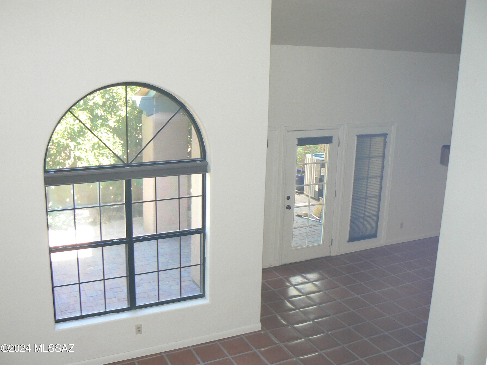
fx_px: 506
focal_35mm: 36
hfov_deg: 51.4
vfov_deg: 39.7
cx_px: 244
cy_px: 182
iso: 125
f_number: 2.8
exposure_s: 1/30
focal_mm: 6
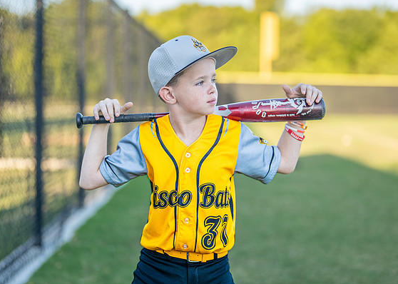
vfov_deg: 19.0
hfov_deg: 26.4
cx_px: 209
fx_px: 847
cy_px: 133
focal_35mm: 75
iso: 100
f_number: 1.2
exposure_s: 1/1600
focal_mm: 50
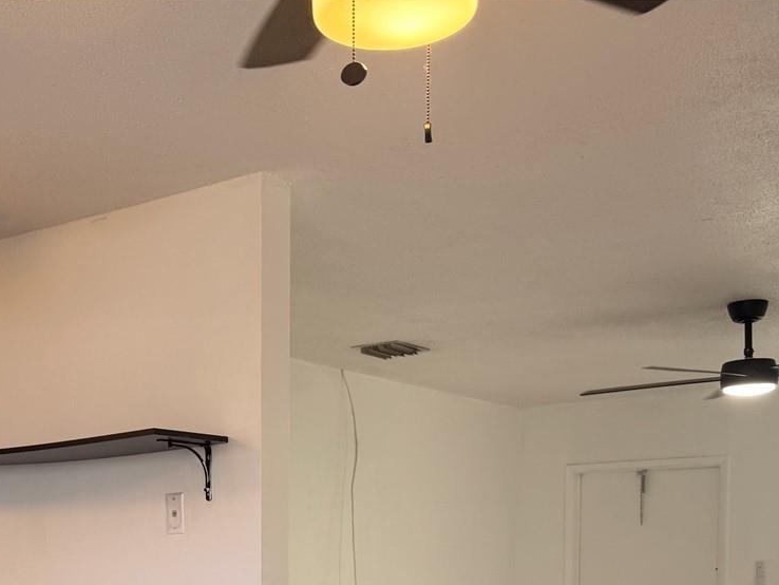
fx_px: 1171
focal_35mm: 52
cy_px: 627
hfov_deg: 36.2
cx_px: 229
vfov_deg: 26.1
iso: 125
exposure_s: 1/120
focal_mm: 6.76
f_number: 1.78
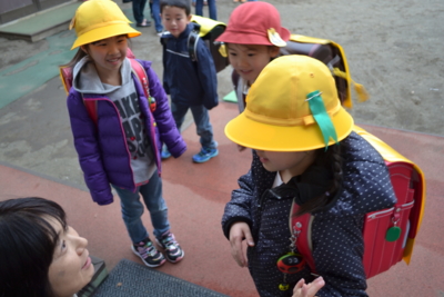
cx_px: 222
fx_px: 370
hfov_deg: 61.9
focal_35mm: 30
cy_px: 148
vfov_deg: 43.6
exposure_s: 1/30
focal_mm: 20
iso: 100
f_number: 3.8
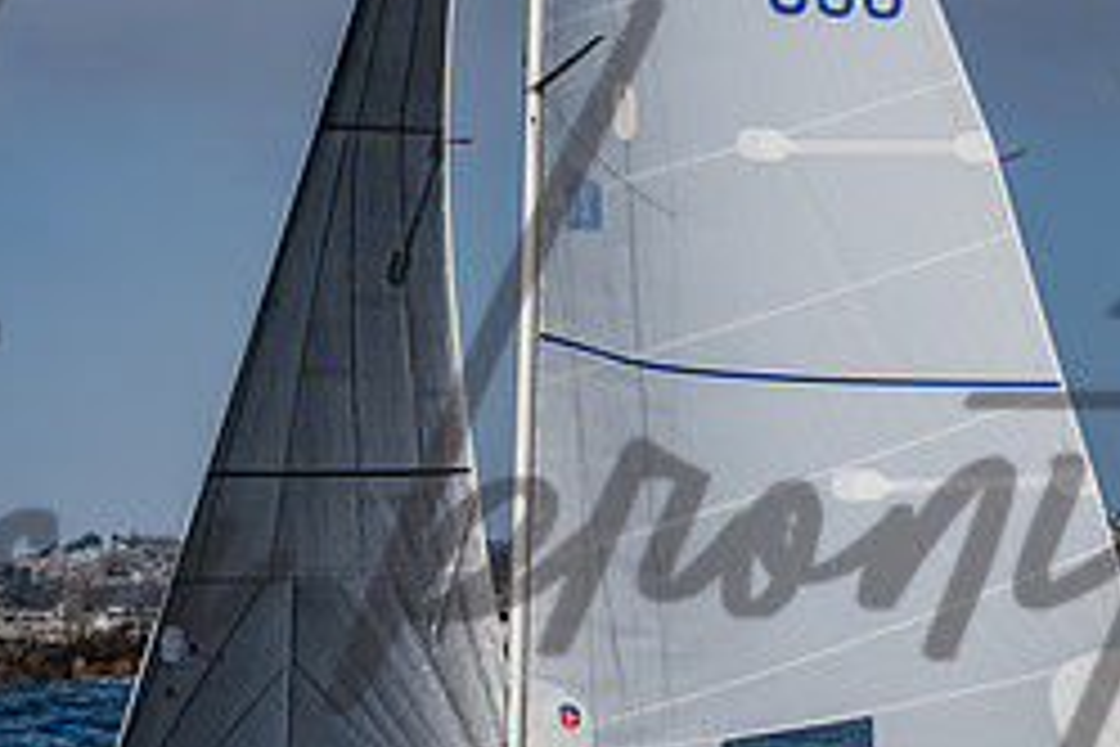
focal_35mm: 212
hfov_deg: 9.7
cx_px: 706
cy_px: 506
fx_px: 6595
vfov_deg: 6.5
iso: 400
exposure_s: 1/2000
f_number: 9
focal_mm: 91
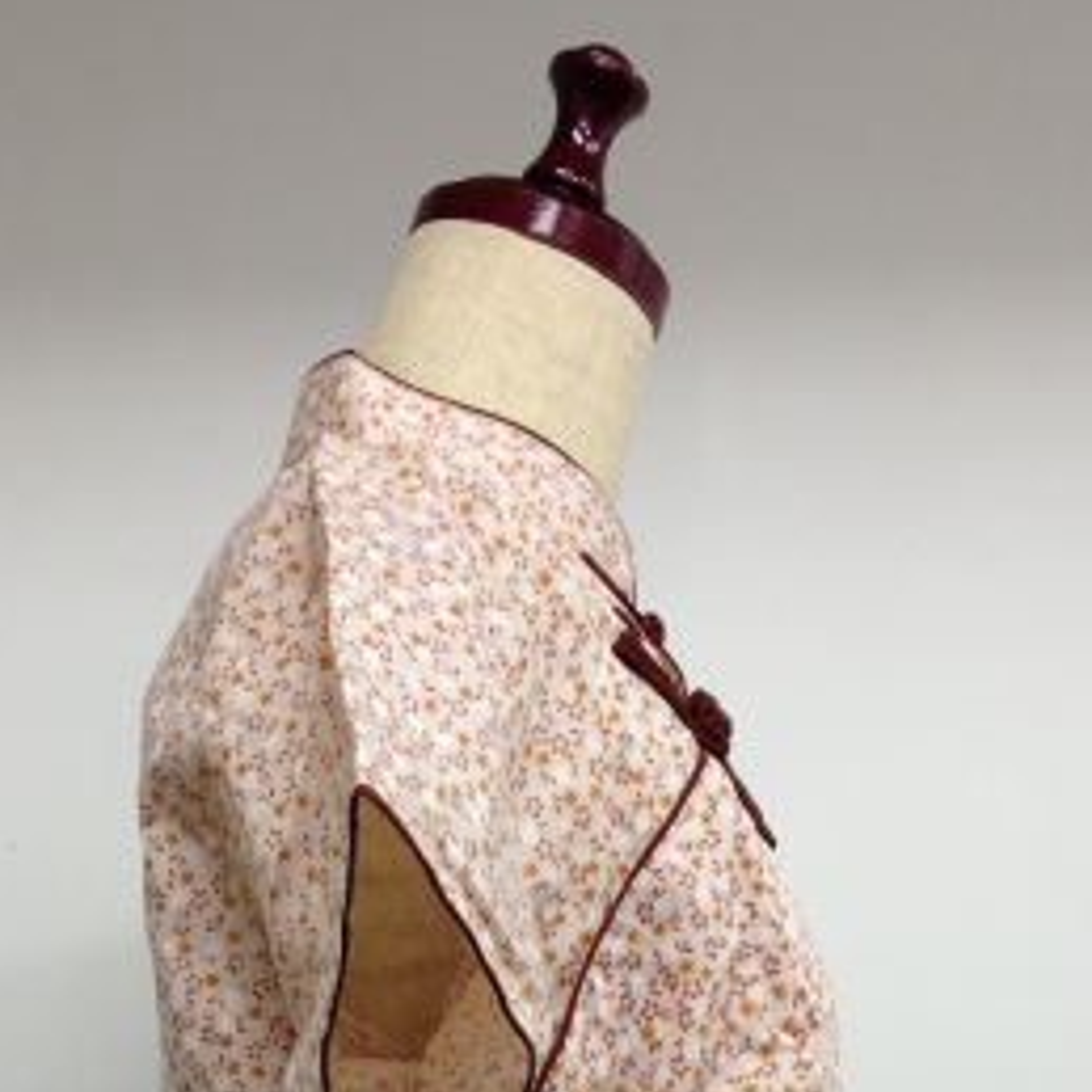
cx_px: 495
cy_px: 1324
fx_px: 2677
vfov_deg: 21.4
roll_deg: +1.1
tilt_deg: +2.4
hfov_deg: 23.1
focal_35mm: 75
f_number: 2.4
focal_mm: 4.12
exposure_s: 1/25
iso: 50
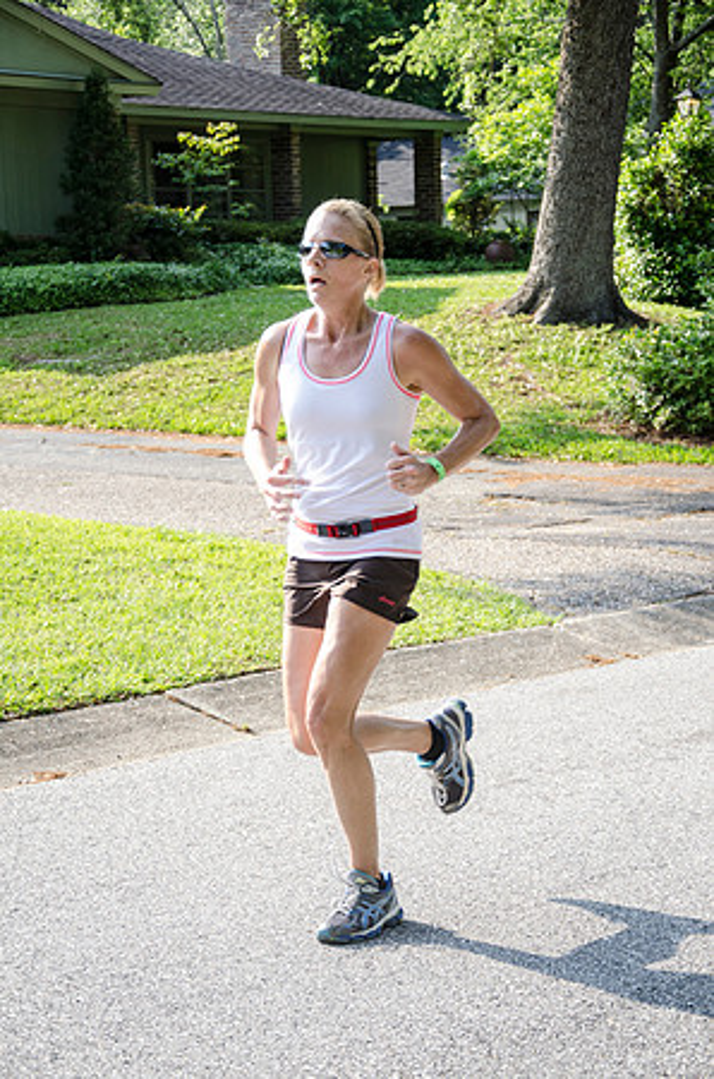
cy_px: 540
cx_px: 357
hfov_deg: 15.6
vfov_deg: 23.4
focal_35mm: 87
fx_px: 2600
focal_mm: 58
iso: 800
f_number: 5
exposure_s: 1/640
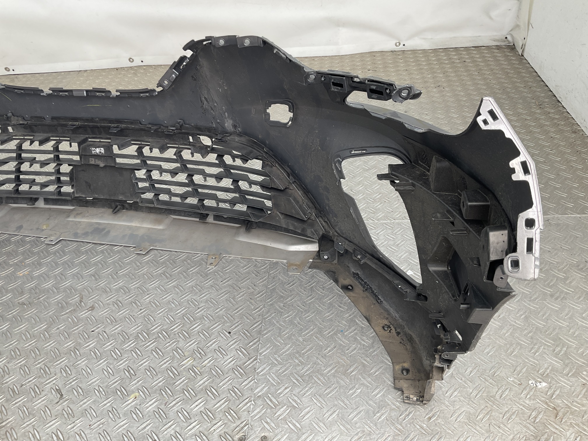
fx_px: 493
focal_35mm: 29
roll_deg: +4.3
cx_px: 294
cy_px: 220
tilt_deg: -38.4
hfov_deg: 61.7
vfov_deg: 48.2
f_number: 1.8
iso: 20
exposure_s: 1/100
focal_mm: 3
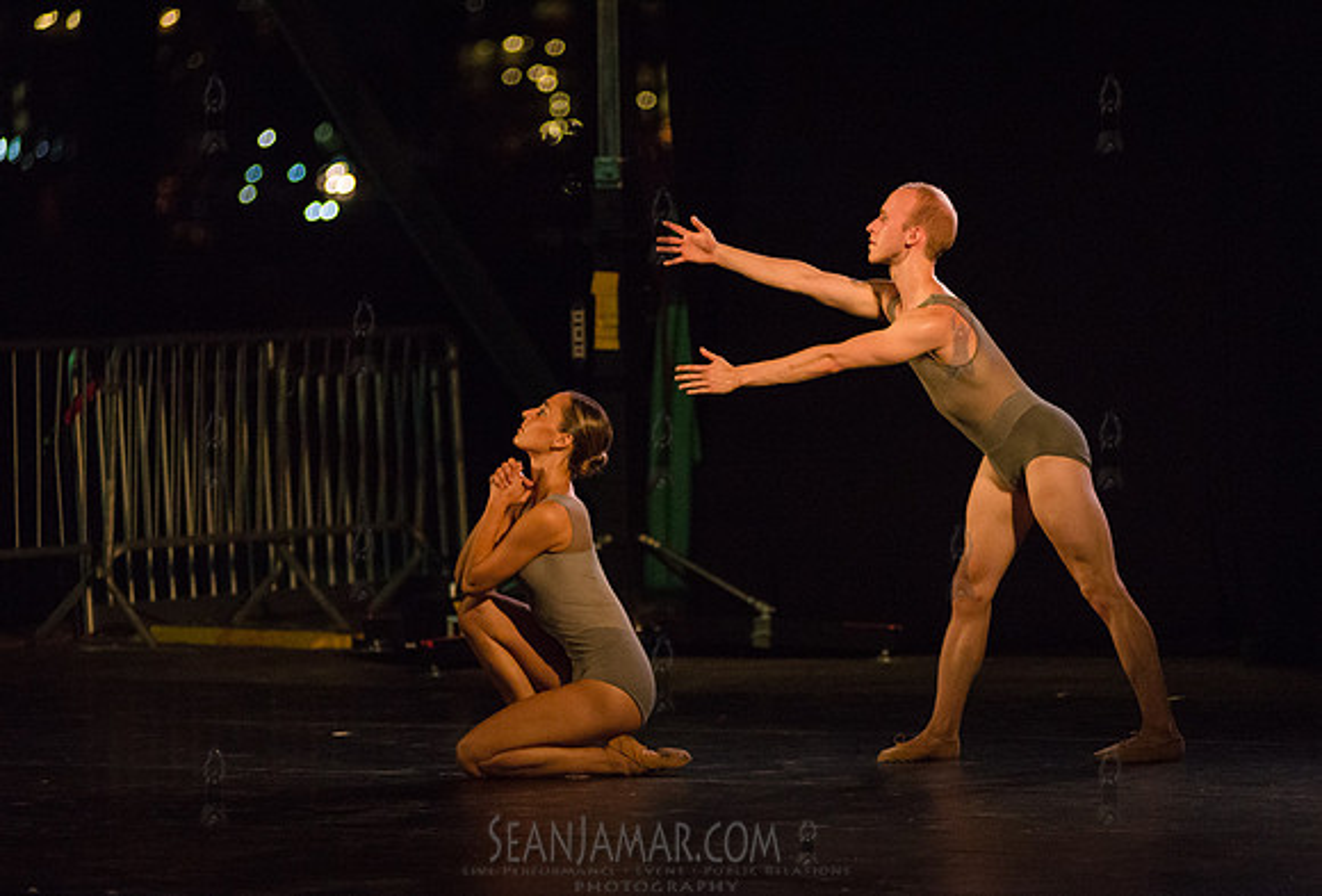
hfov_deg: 10.1
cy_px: 525
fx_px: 7492
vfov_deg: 6.8
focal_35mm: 203
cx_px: 620
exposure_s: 1/800
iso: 4000
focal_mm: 170
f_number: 2.8
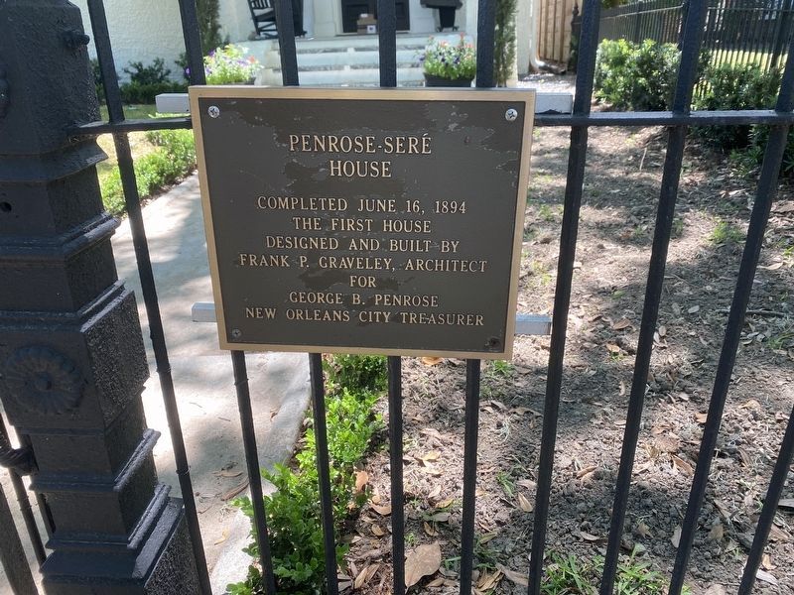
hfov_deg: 67.3
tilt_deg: -24.6
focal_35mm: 26
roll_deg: +2.6
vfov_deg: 53.1
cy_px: 298
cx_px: 397
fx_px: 596
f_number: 1.8
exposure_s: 1/144
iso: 32
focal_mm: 4.25
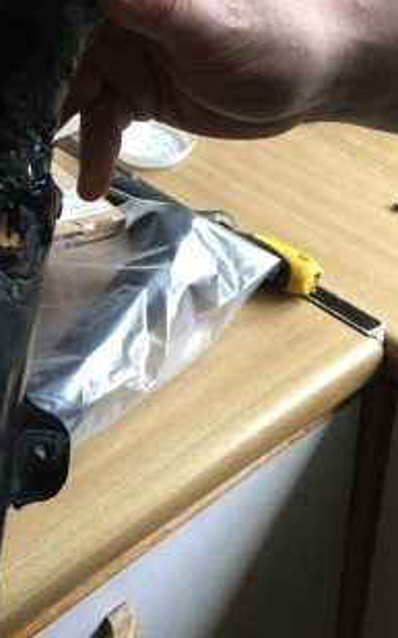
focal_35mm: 51
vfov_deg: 39.2
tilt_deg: -33.7
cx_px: 27
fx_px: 886
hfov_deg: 24.5
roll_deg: +9.3
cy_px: 225
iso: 50
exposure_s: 1/30
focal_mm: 4.15
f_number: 2.2
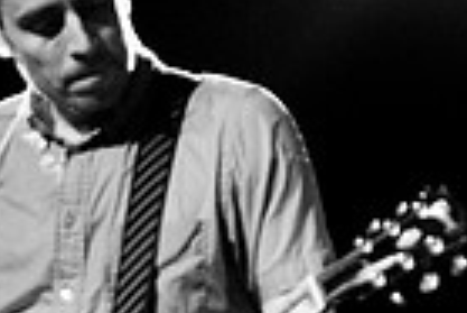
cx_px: 575
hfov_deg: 10.8
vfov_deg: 7.4
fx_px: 2428
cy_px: 254
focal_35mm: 187
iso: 1000
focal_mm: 30
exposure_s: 1/60
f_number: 1.4
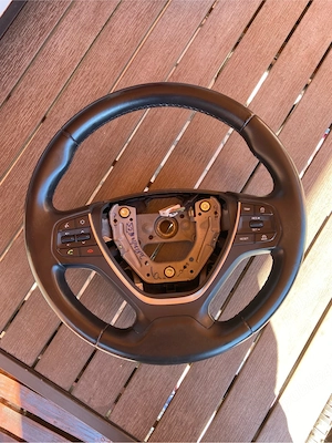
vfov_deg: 67.3
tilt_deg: -83.7
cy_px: 222
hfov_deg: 53.1
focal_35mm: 26
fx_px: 332
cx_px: 166
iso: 50
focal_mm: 4.25
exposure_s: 1/121
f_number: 1.8
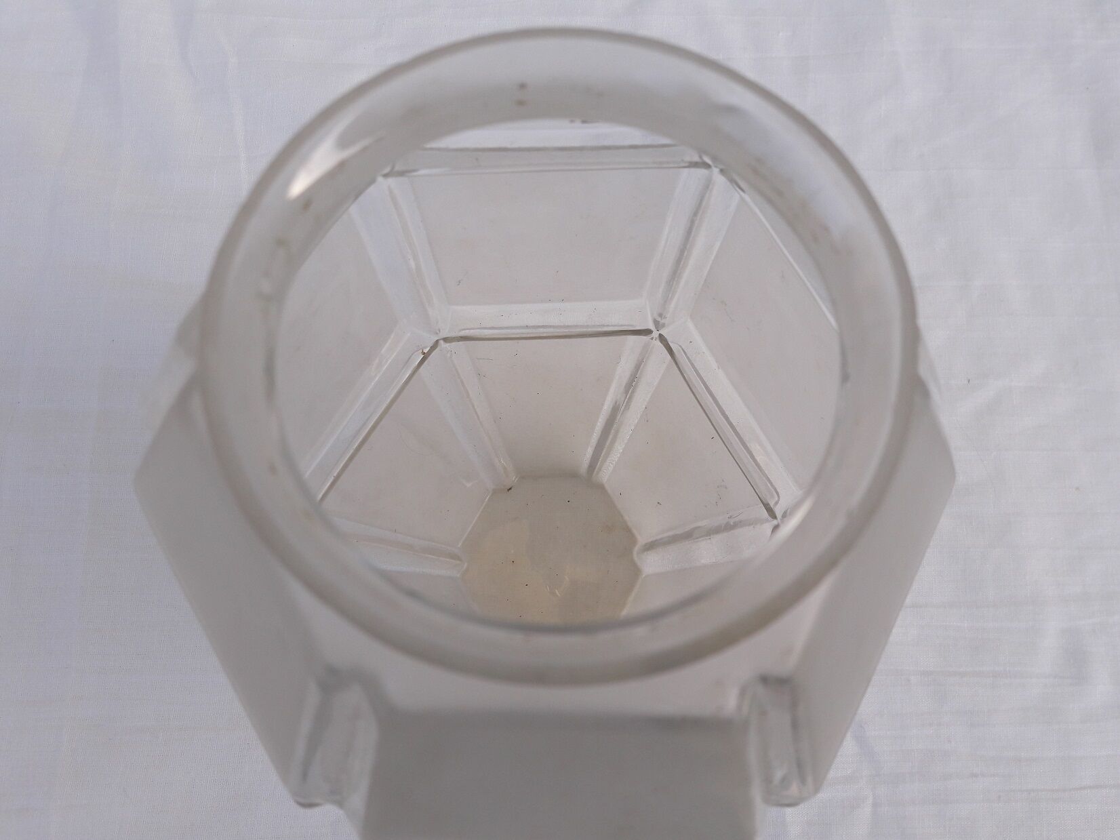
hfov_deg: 63.4
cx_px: 560
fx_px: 906
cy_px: 420
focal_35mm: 28
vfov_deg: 49.7
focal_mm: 3.7
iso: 40
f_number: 1.9
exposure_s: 1/295
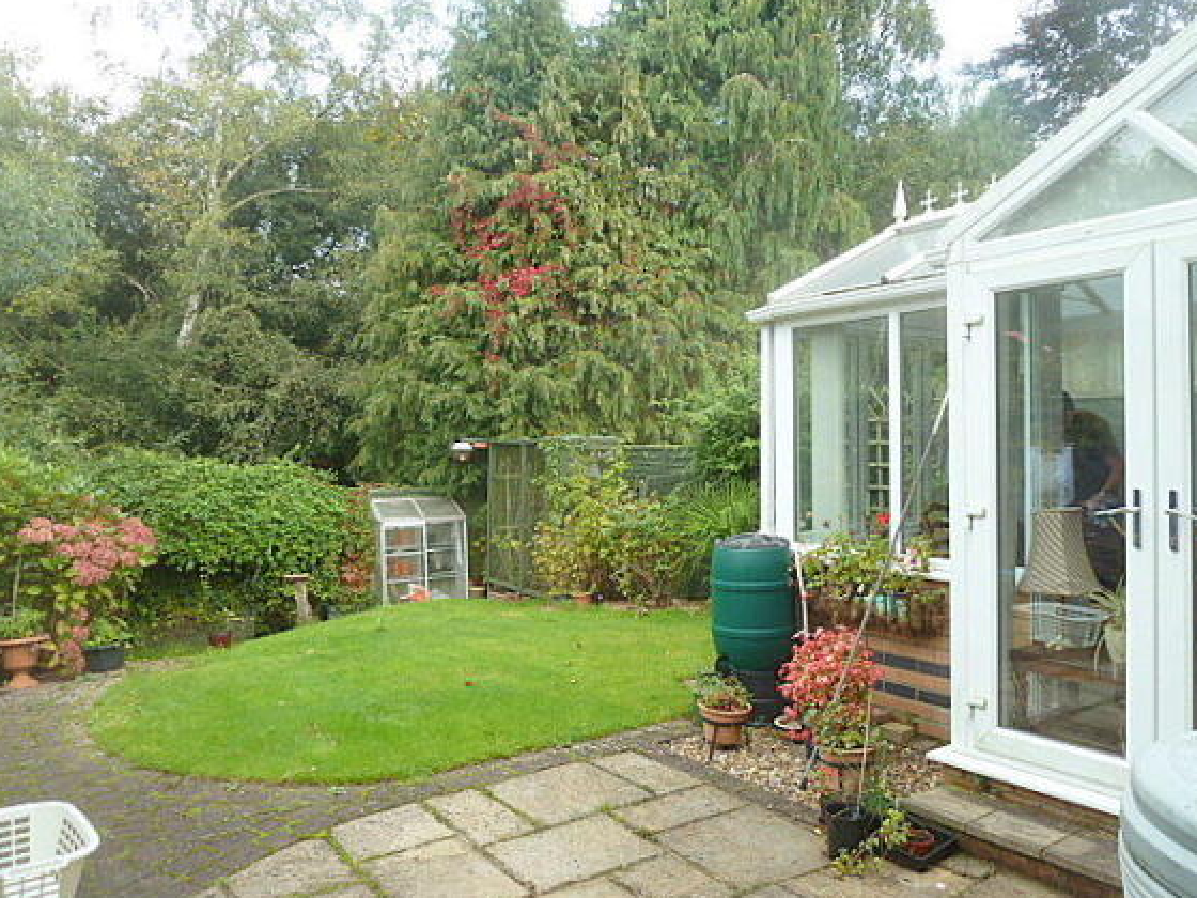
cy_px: 454
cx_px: 610
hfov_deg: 67.3
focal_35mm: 26
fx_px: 899
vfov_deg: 53.1
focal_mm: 4.1
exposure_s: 1/100
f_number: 4
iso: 80
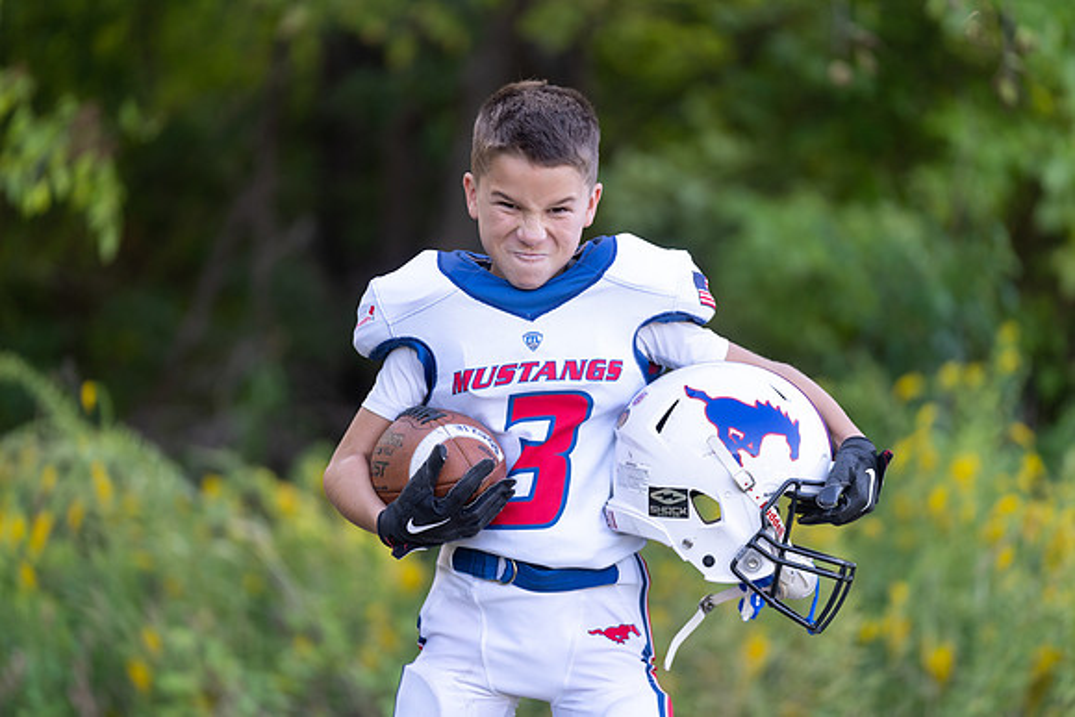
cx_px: 538
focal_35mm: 162
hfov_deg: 12.7
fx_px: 4838
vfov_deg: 8.5
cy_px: 358
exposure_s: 1/320
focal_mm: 162
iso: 250
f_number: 2.8
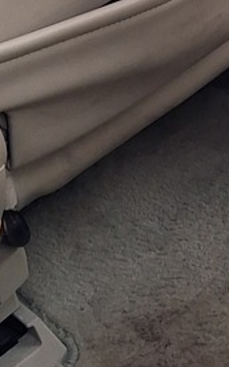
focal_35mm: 166
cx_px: 415
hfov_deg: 7.6
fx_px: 1661
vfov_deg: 11.6
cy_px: -319
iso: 20
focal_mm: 4
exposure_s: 1/105
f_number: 1.8
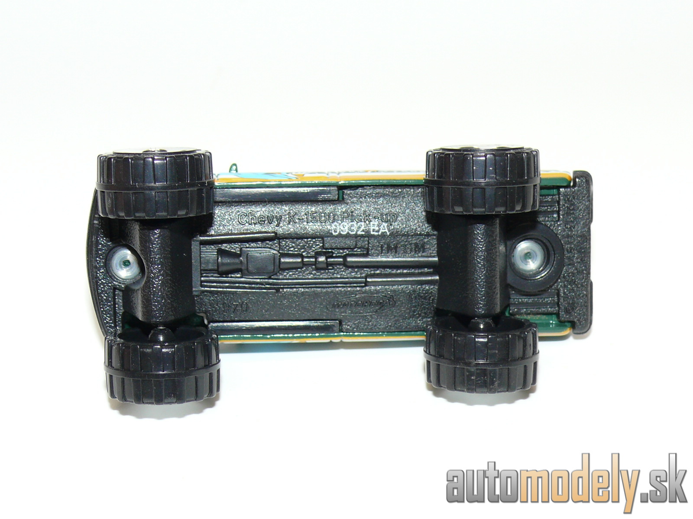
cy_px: 260
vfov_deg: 17.0
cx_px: 346
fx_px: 1742
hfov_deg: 22.5
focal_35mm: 87
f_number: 4
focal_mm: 12.2
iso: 100
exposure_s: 1/30
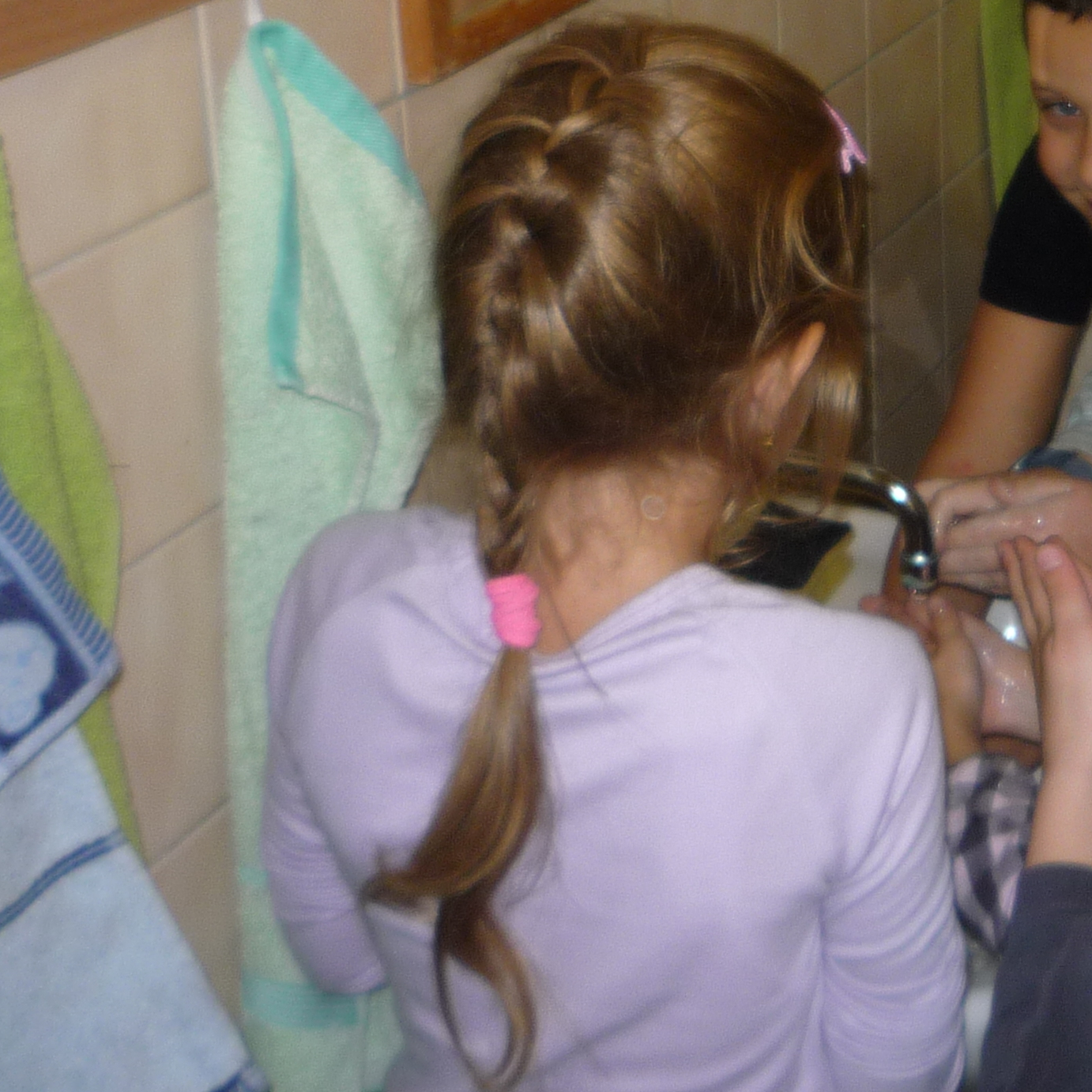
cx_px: 1155
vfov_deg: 24.2
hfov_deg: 23.4
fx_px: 2498
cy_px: 177
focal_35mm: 70
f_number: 3.3
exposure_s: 1/30
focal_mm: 5.2
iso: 100
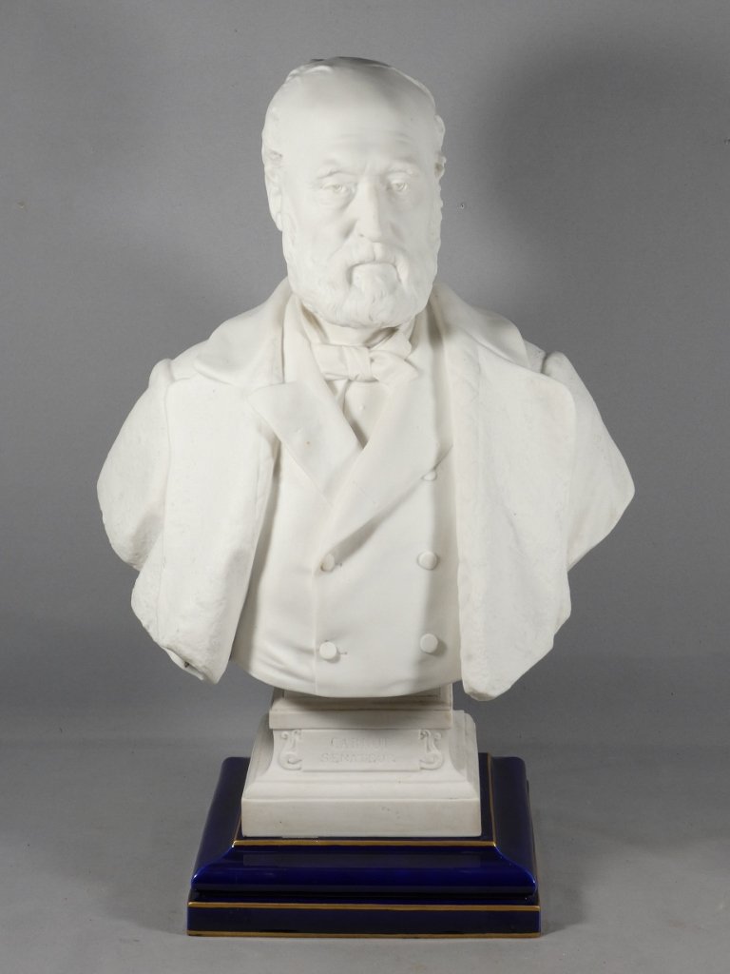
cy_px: 487
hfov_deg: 18.2
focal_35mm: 81
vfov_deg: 24.1
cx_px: 365
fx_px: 2278
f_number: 4.5
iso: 125
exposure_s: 1/80
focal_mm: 14.5
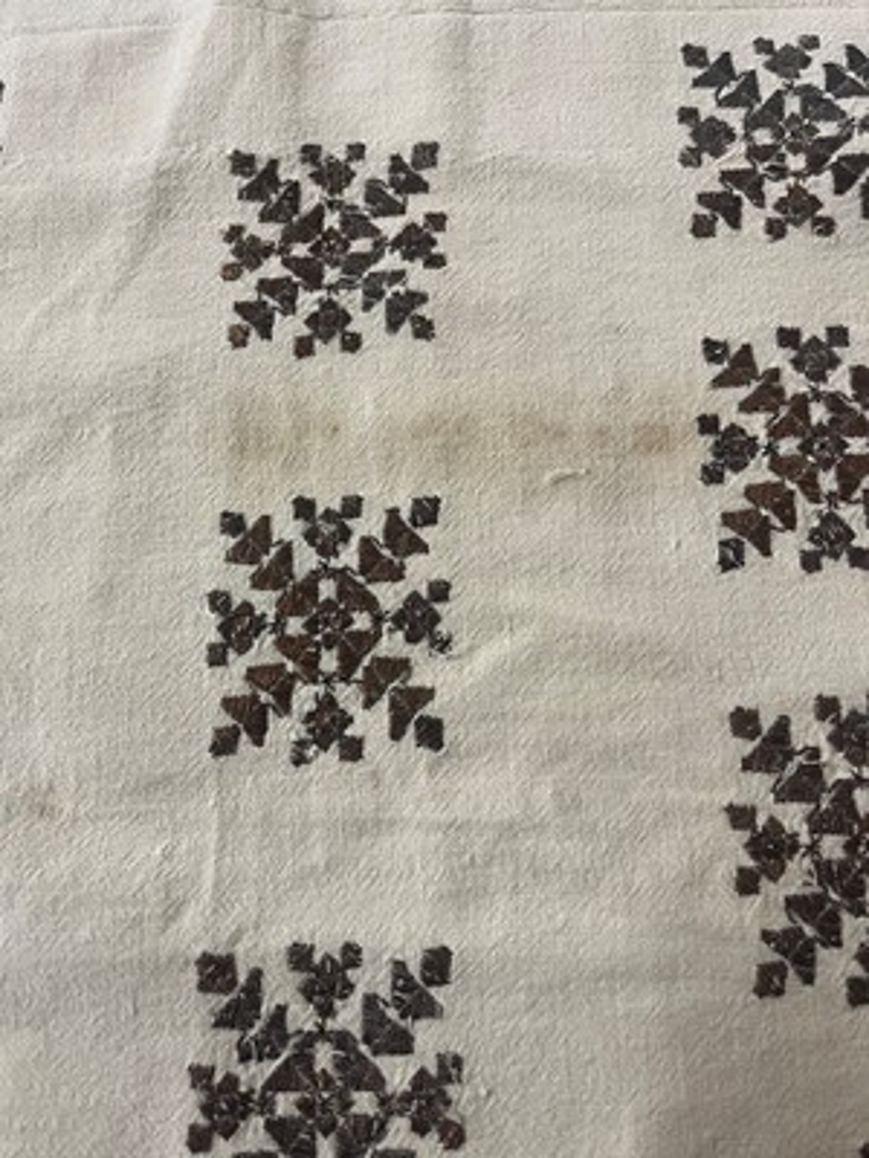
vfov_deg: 67.3
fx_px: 870
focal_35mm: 26
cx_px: 434
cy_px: 579
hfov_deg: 53.1
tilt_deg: -76.1
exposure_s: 1/50
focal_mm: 5.1
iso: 125
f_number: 1.6
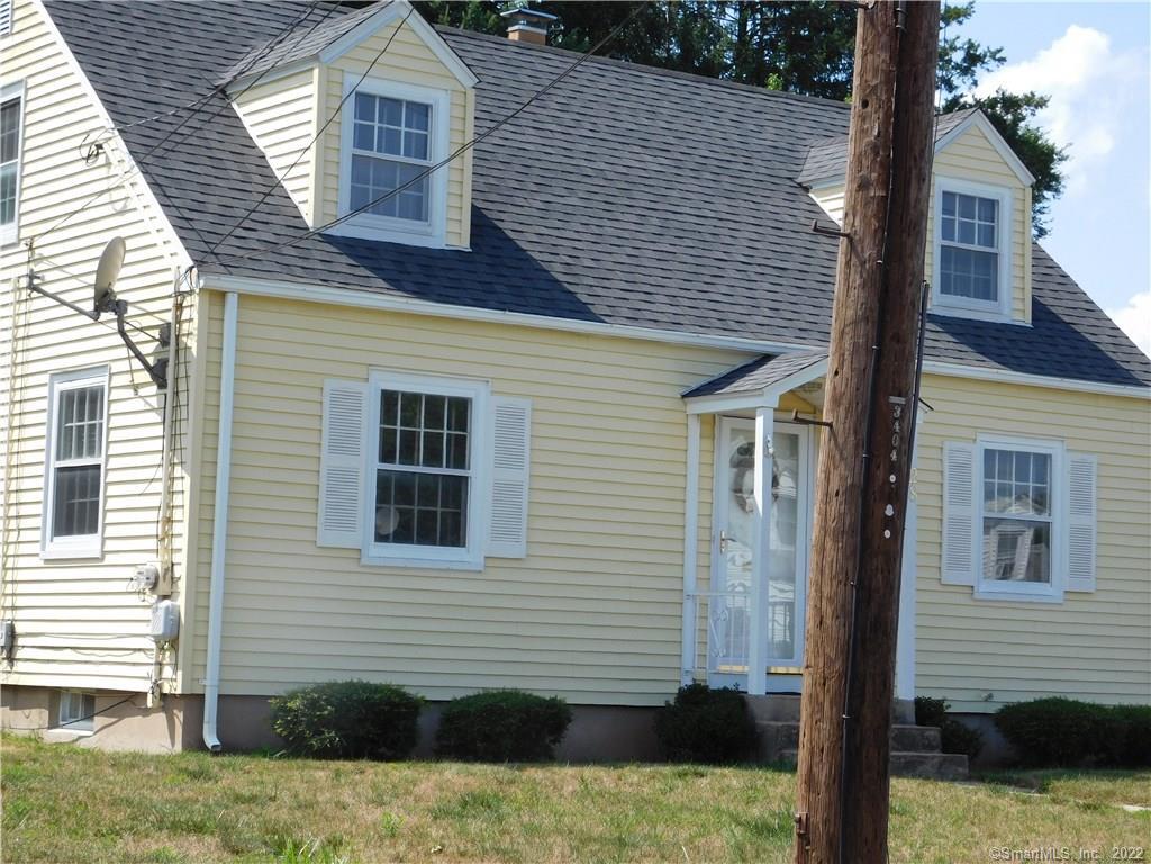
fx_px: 2660
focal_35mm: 80
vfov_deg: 18.4
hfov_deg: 24.4
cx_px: 576
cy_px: 432
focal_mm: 14.2
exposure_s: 1/500
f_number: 4.4
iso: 125
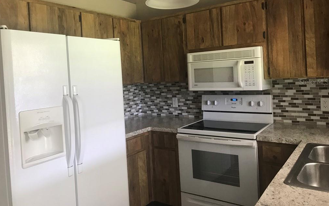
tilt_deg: +0.2
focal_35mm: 30
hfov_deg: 62.9
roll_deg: +3.4
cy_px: 82
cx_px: 164
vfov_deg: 41.6
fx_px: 269
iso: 40
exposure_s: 1/18
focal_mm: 3.99
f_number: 1.8
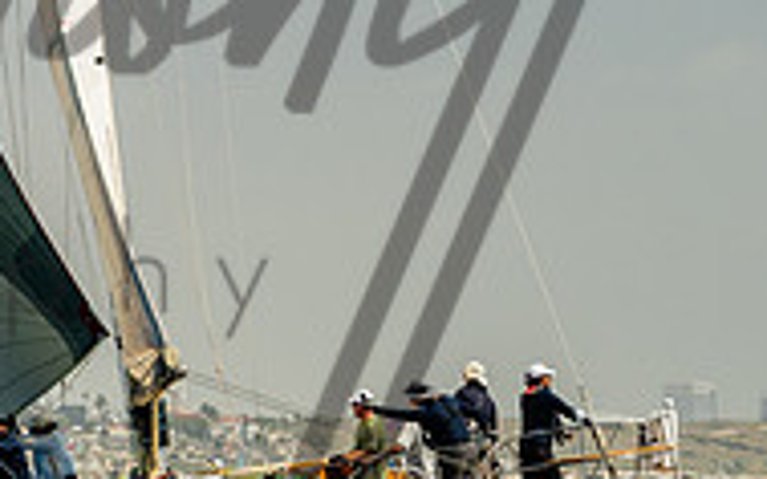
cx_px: 89
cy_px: 104
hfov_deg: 5.7
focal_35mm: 369
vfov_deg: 3.6
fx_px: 7711
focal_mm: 97
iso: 320
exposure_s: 1/1000
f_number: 6.3
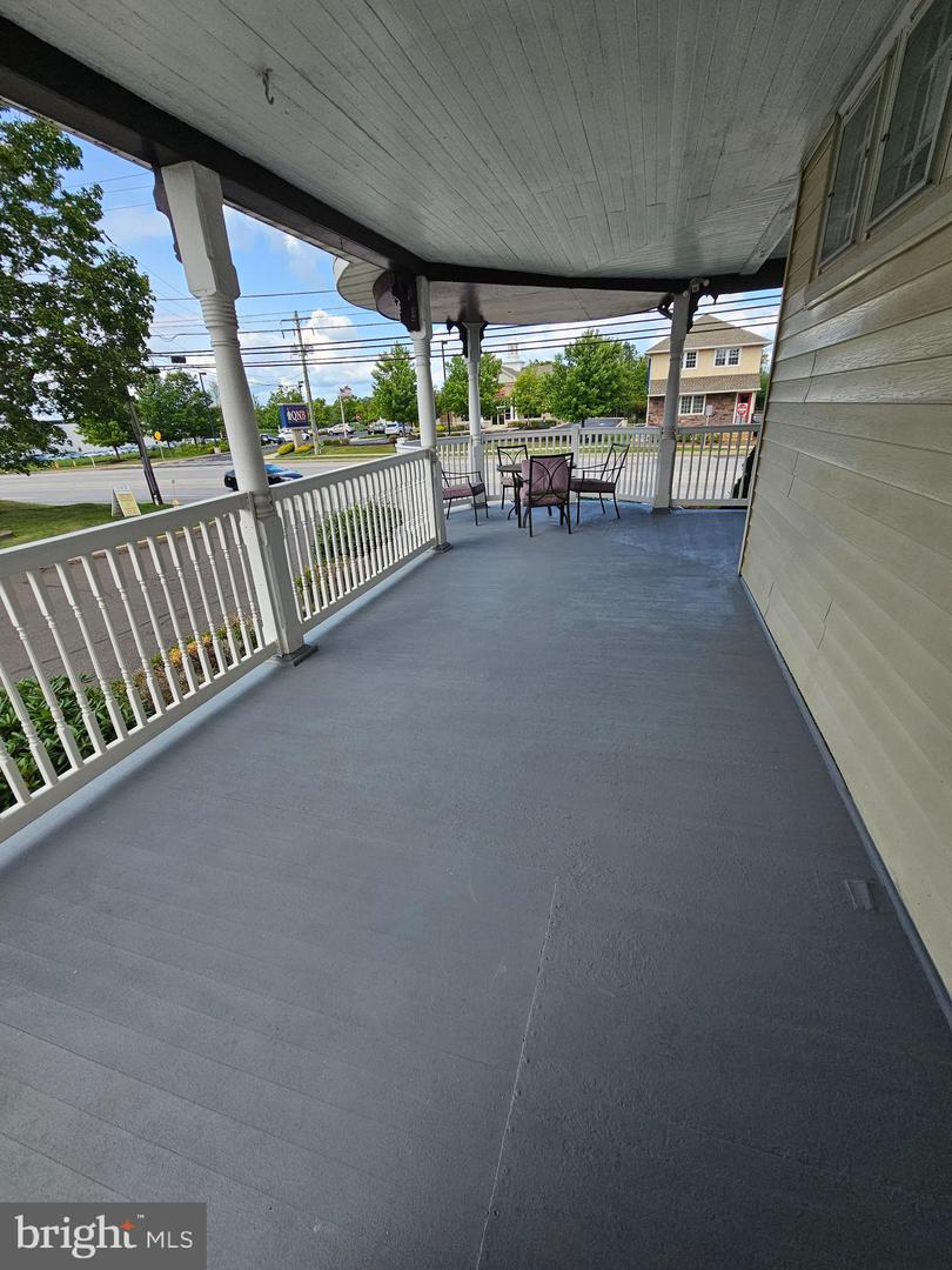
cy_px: 635
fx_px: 477
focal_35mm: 13
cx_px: 476
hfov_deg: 89.9
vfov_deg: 106.2
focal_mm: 2.2
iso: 64
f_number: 2.2
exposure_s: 1/1000
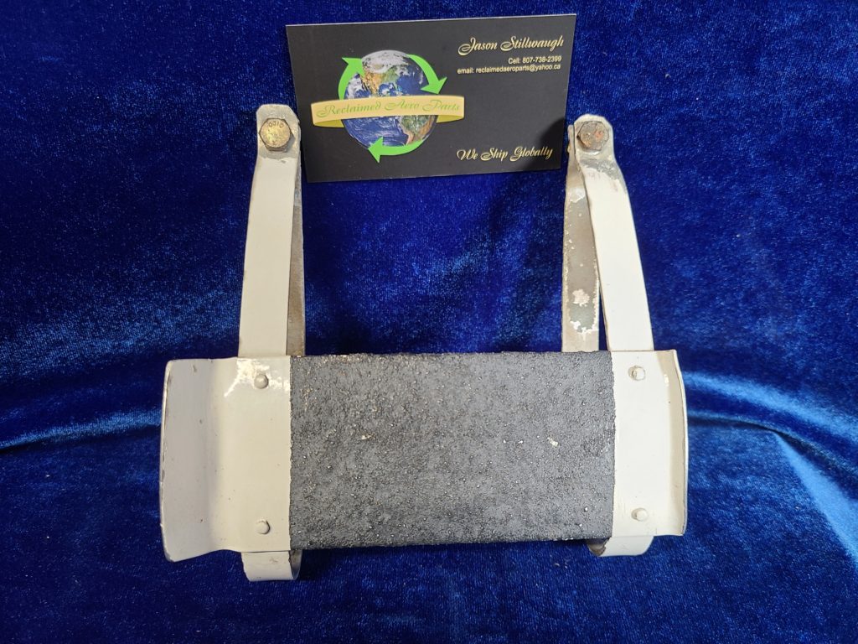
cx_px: 429
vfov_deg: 53.1
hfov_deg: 67.3
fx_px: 644
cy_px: 322
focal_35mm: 26
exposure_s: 1/60
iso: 125
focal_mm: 5.4
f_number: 1.8
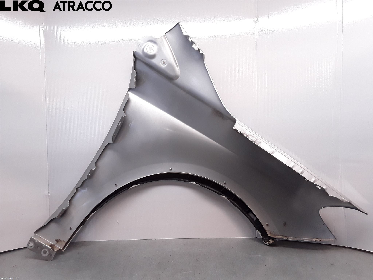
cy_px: 140
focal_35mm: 28
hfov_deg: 63.4
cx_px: 186
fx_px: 302
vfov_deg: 49.7
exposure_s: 1/146
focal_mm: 2.91
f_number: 1.9
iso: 100
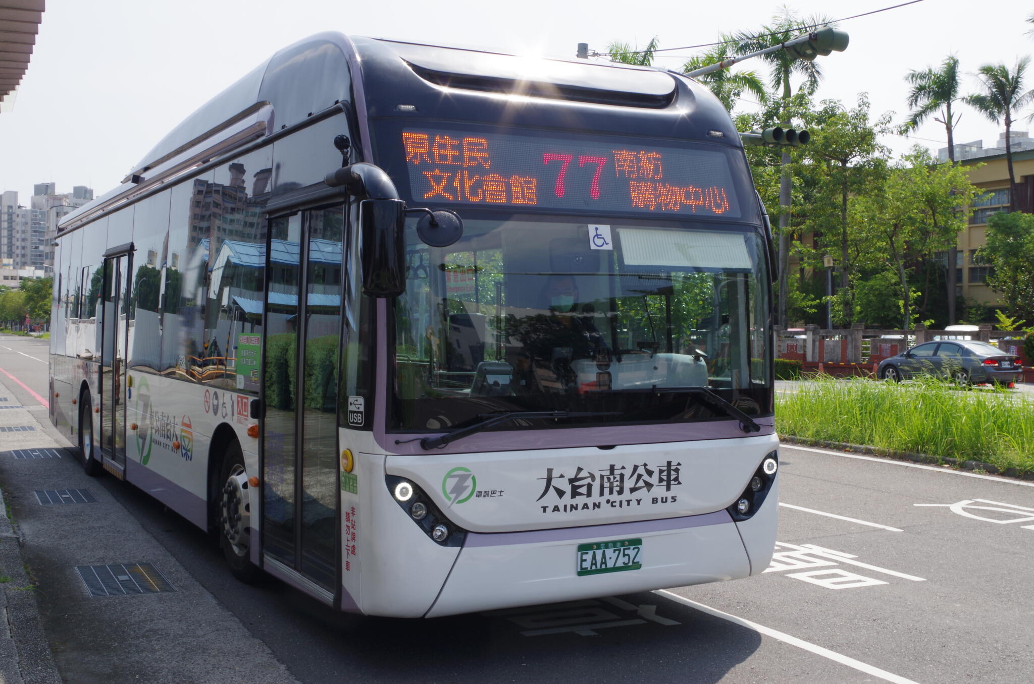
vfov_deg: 31.7
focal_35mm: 42
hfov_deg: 46.5
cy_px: 342
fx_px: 1204
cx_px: 517
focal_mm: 28.13
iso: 200
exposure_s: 1/60
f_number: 18
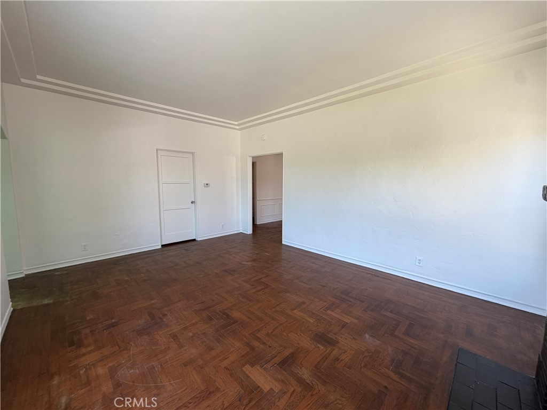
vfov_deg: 85.7
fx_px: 221
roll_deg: -0.8
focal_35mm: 14
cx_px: 274
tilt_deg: -5.5
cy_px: 205
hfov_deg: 102.1
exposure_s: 1/120
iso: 80
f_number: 2.2
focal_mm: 2.22
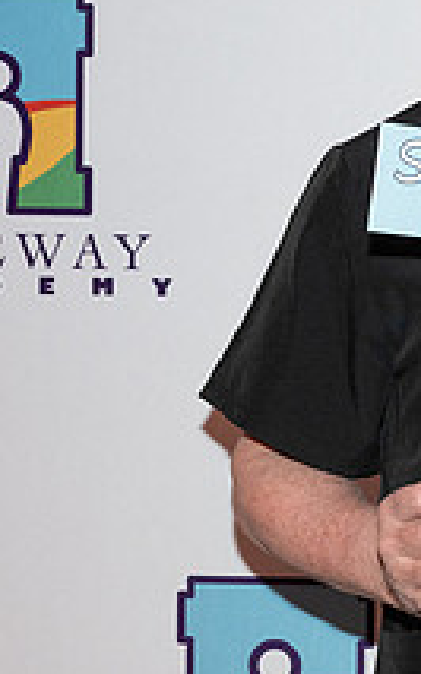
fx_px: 2645
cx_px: 841
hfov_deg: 8.6
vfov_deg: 14.5
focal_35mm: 144
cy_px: 297
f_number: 5.6
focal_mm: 46
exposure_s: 1/125
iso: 1000
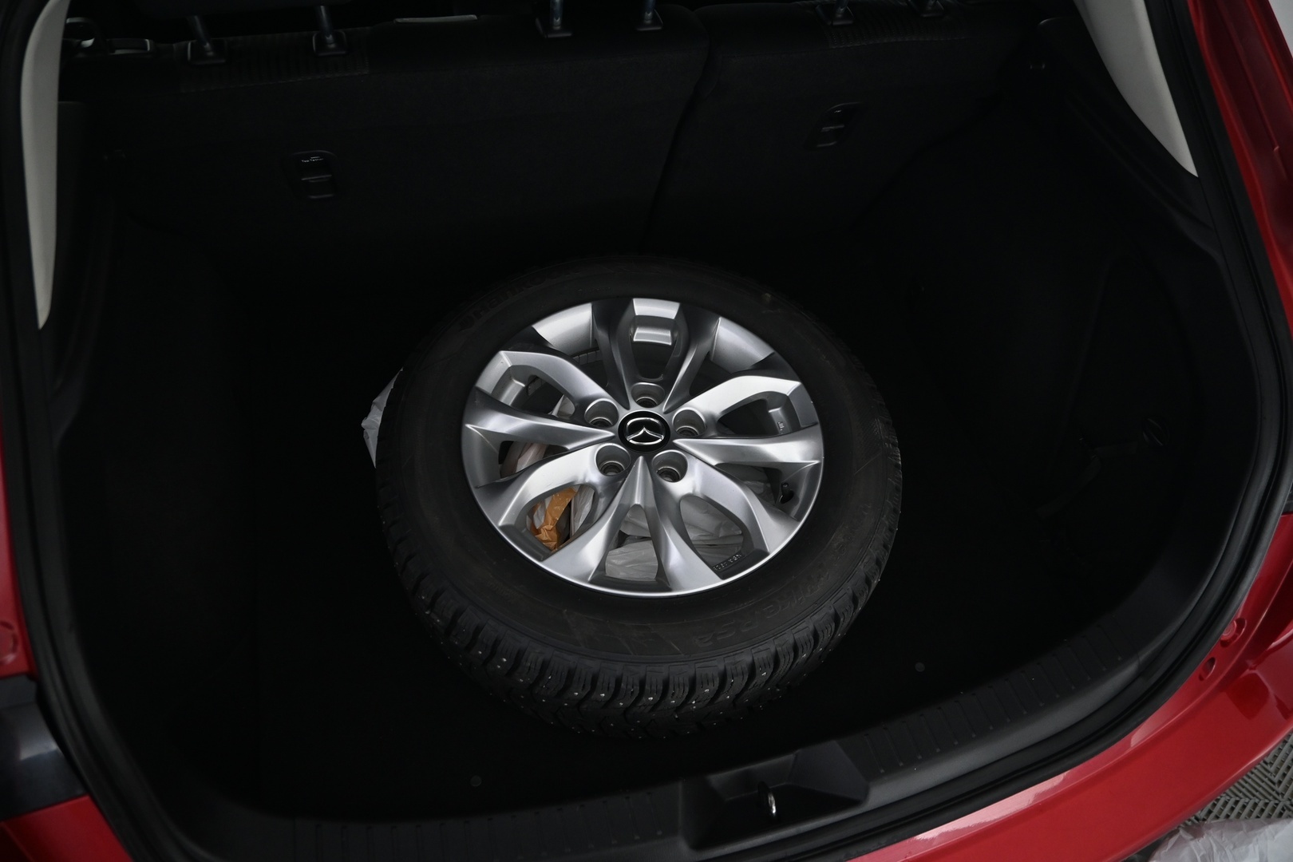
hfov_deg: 73.7
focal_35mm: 24
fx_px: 862
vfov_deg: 53.1
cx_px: 646
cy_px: 431
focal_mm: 16
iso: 1000
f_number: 3.5
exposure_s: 1/20
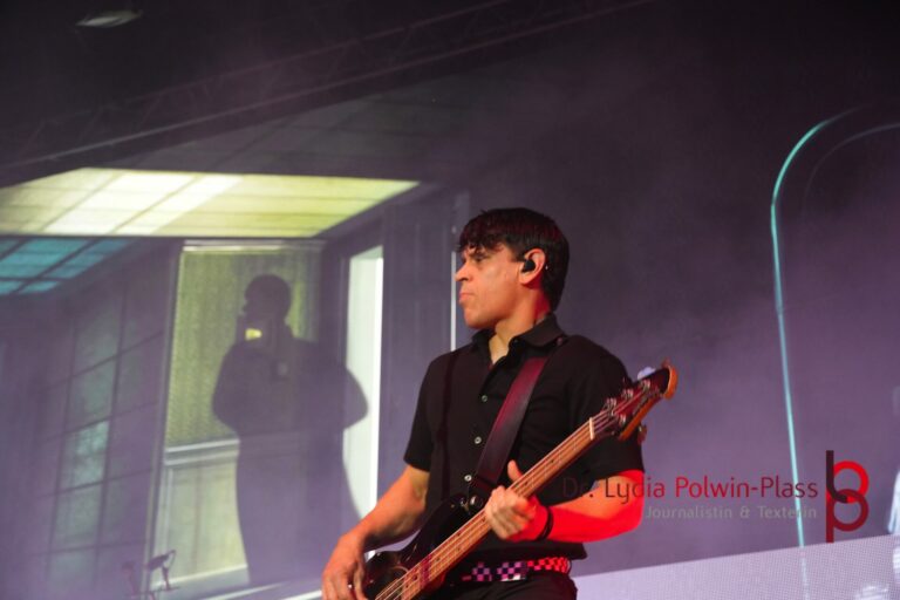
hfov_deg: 27.5
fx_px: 1837
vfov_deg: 18.5
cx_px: 450
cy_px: 300
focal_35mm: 74
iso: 1600
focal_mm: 49
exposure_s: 1/160
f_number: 4.5
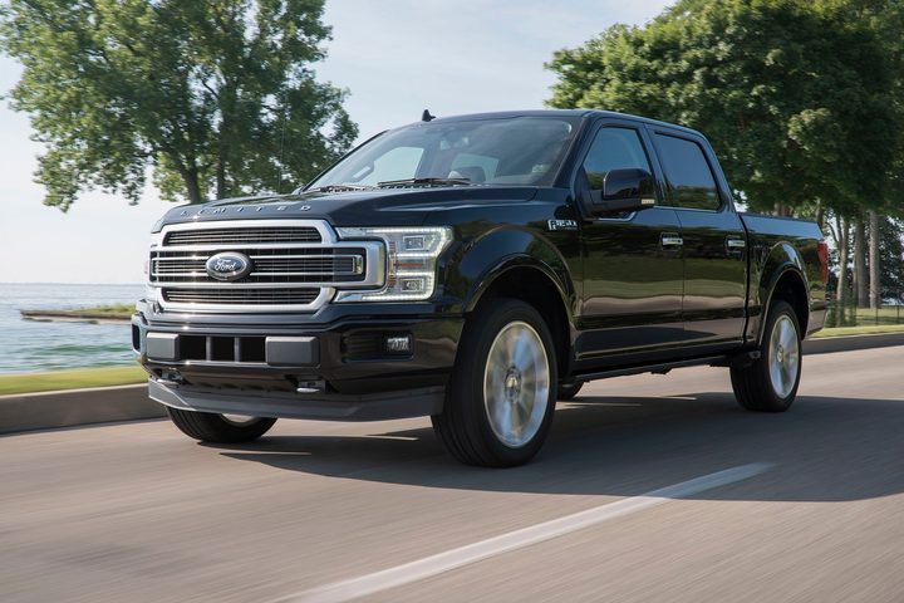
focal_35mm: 50
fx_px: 1255
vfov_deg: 27.0
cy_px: 302
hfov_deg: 39.6
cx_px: 452
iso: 100
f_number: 13
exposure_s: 1/50
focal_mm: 50
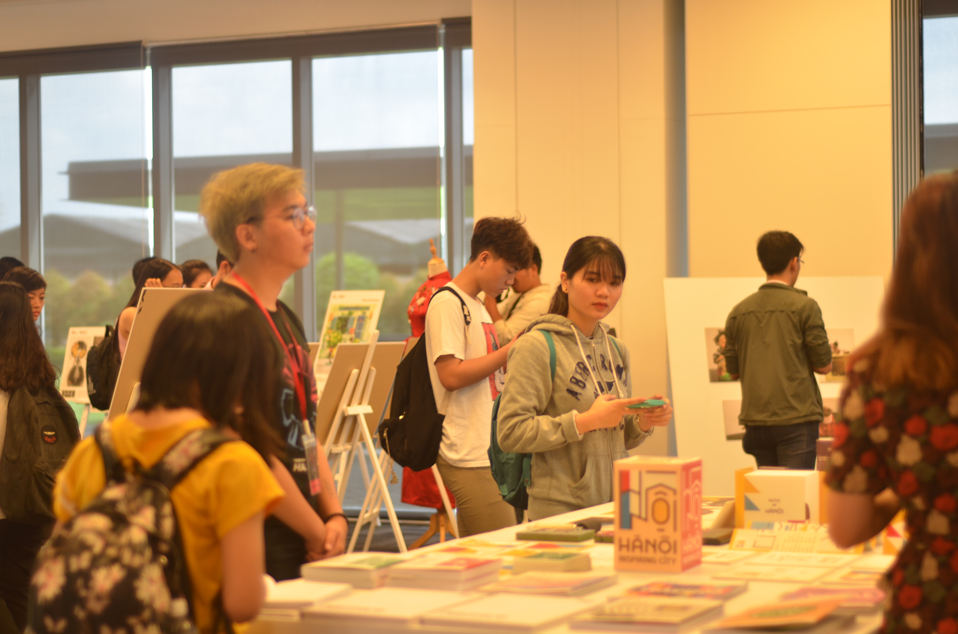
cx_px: 479
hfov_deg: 27.0
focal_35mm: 75
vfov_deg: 18.1
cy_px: 317
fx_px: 1992
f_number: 2
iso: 200
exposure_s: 1/60
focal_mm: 50
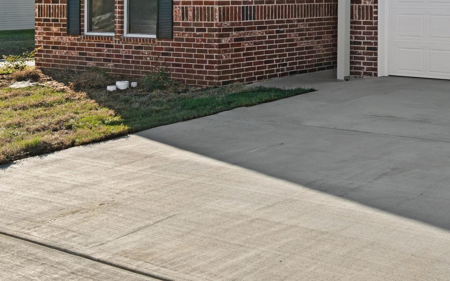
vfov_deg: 21.8
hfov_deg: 32.6
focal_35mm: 57
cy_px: -11
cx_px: 457
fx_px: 699
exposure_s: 1/100
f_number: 9
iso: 250
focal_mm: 18
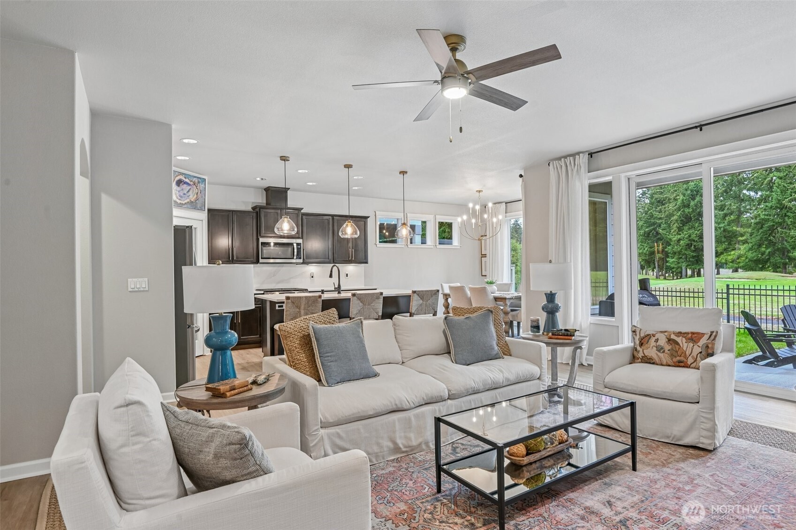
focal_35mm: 19
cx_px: 398
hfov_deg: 86.9
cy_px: 265
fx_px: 420
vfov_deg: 64.5
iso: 400
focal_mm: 19
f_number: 8
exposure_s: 1/10
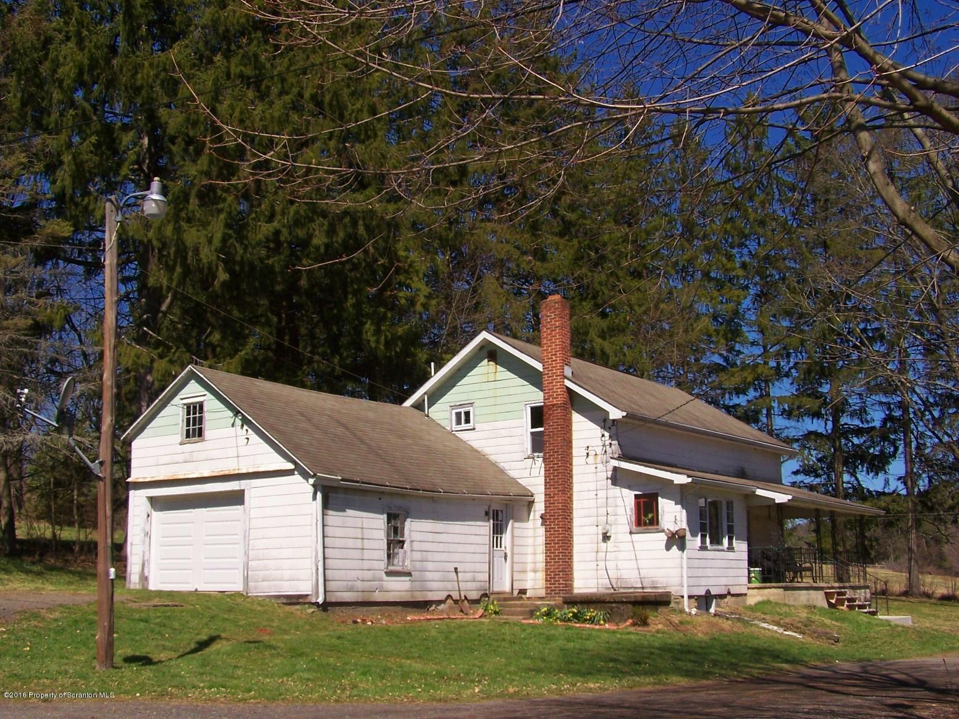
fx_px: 1108
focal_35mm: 40
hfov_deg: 46.8
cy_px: 360
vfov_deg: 36.0
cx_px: 480
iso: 80
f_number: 4
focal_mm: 6.7
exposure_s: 1/1000
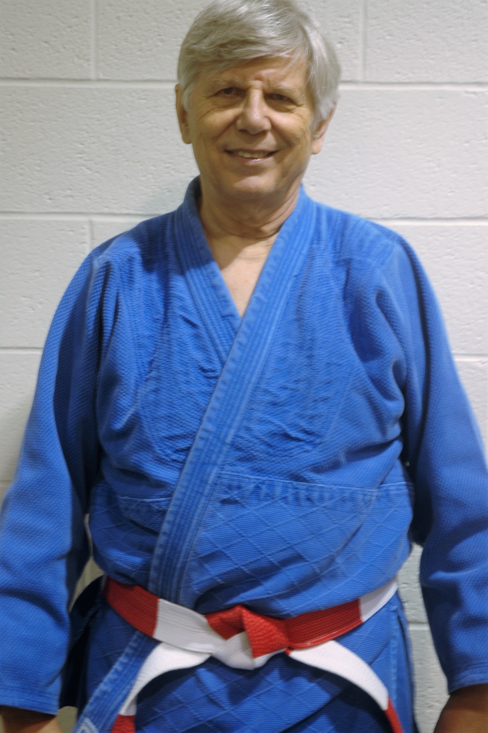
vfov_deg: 29.3
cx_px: 244
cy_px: 366
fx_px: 1405
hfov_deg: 19.7
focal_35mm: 69
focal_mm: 46
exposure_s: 1/10
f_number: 4.5
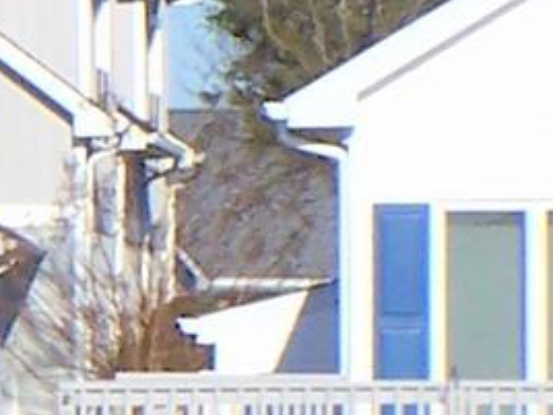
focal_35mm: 895
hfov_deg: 2.2
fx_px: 14298
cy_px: 595
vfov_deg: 1.7
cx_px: -1450
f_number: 6.3
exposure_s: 1/750
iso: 80
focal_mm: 19.4
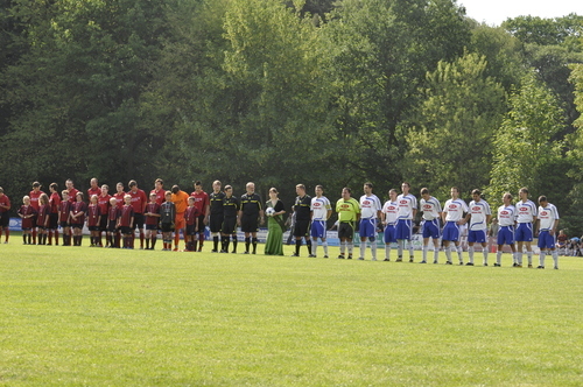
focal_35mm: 105
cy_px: 194
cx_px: 292
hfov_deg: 19.5
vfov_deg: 13.0
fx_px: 1698
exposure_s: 1/250
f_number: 8
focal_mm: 70
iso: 200
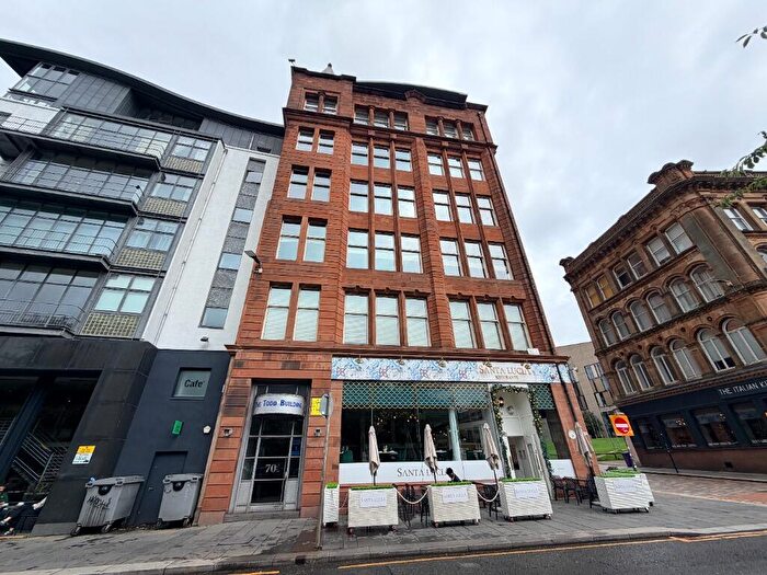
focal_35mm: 14
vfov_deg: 85.7
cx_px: 384
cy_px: 288
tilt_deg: +30.2
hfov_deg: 102.1
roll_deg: +1.5
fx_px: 310
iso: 32
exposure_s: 1/770
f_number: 2.2
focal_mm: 2.22
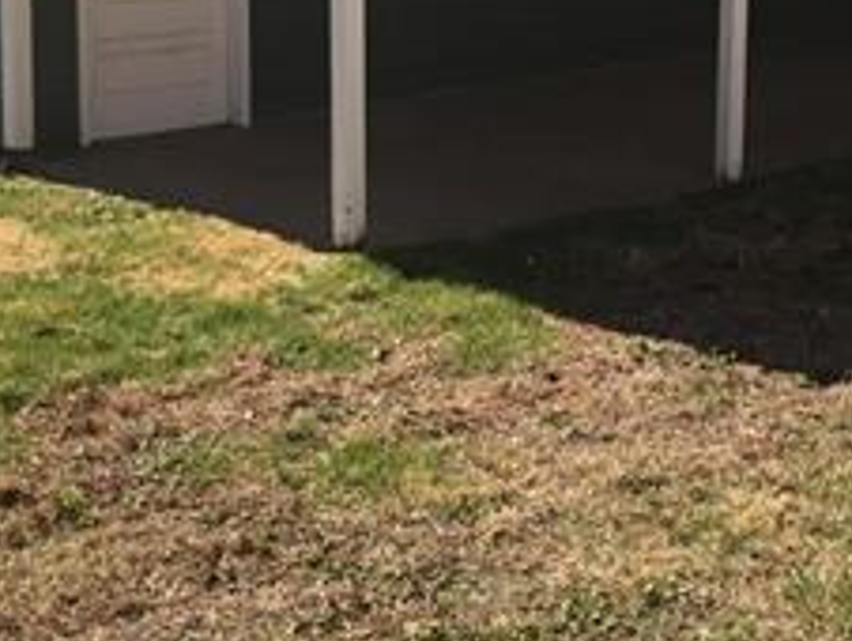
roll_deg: -1.0
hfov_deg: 23.3
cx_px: 739
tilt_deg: -8.5
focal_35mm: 82
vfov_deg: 17.8
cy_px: 68
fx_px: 2020
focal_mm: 4.15
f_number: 2.2
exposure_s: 1/1799
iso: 40
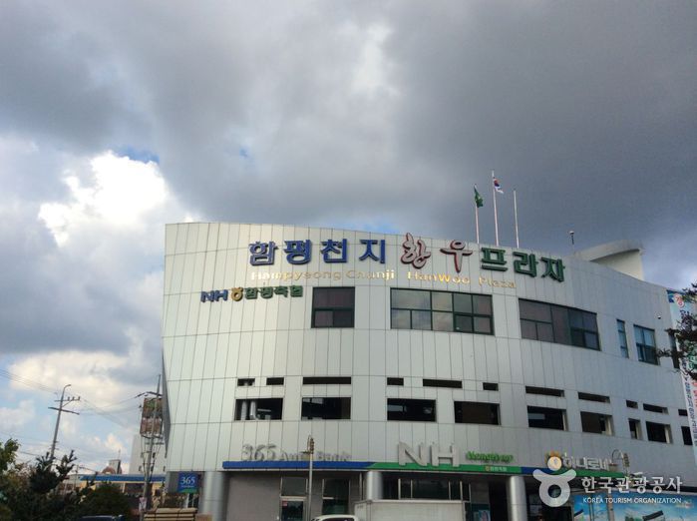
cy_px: 260
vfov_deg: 42.8
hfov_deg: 55.4
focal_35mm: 33
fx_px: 663
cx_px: 348
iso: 32
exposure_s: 1/1192
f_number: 2.4
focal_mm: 3.3
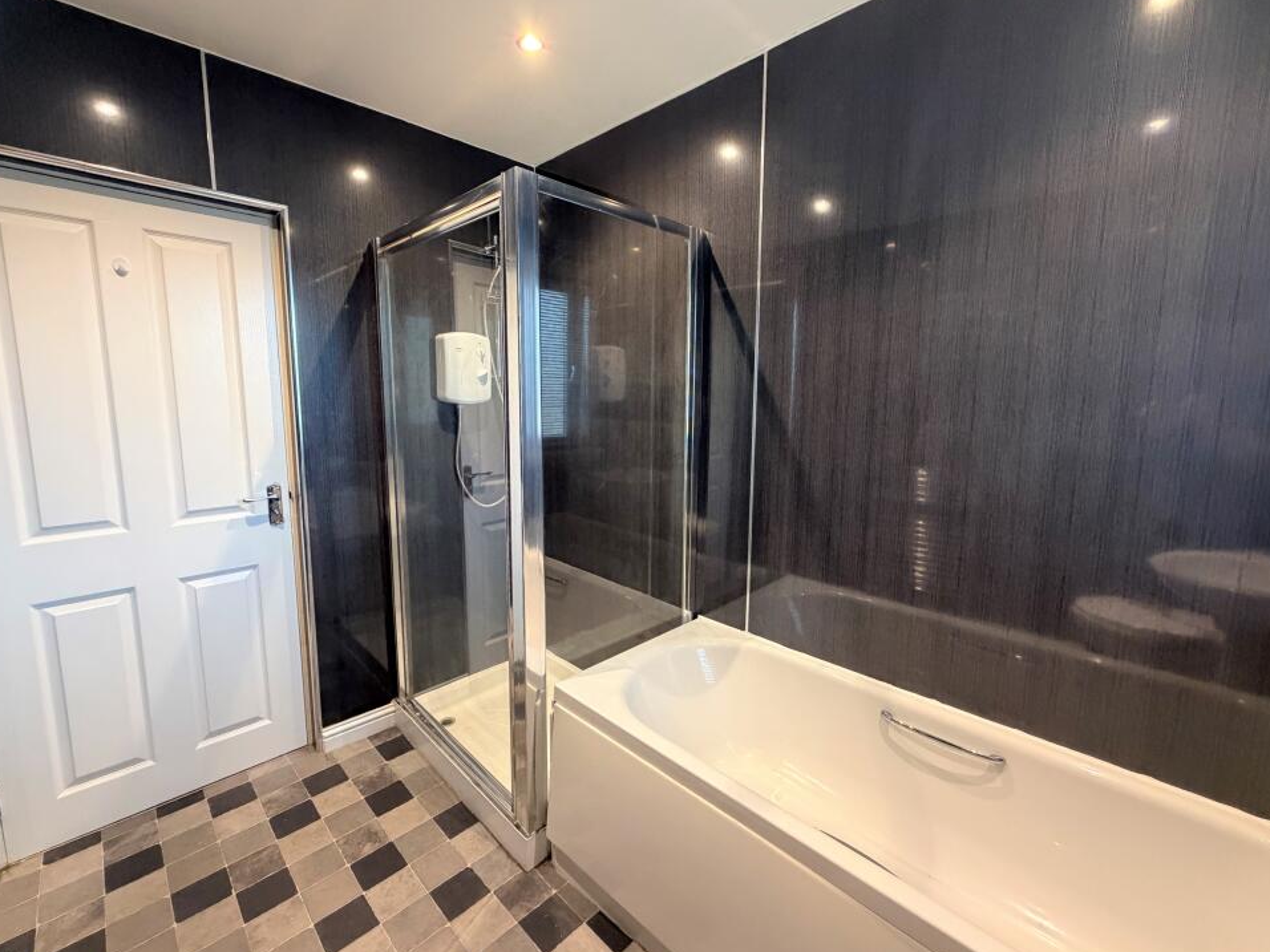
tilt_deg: -7.1
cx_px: 642
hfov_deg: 98.2
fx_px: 550
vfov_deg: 81.7
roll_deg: +0.1
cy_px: 459
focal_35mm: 15
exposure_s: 1/50
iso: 500
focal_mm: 2.22
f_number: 2.2
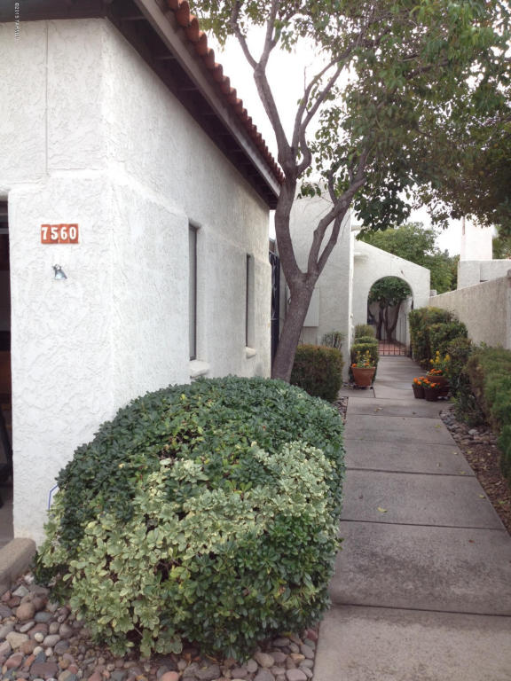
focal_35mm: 35
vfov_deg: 52.6
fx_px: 689
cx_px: 256
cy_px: 340
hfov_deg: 40.7
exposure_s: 1/235
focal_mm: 4.28
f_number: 2.4
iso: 50
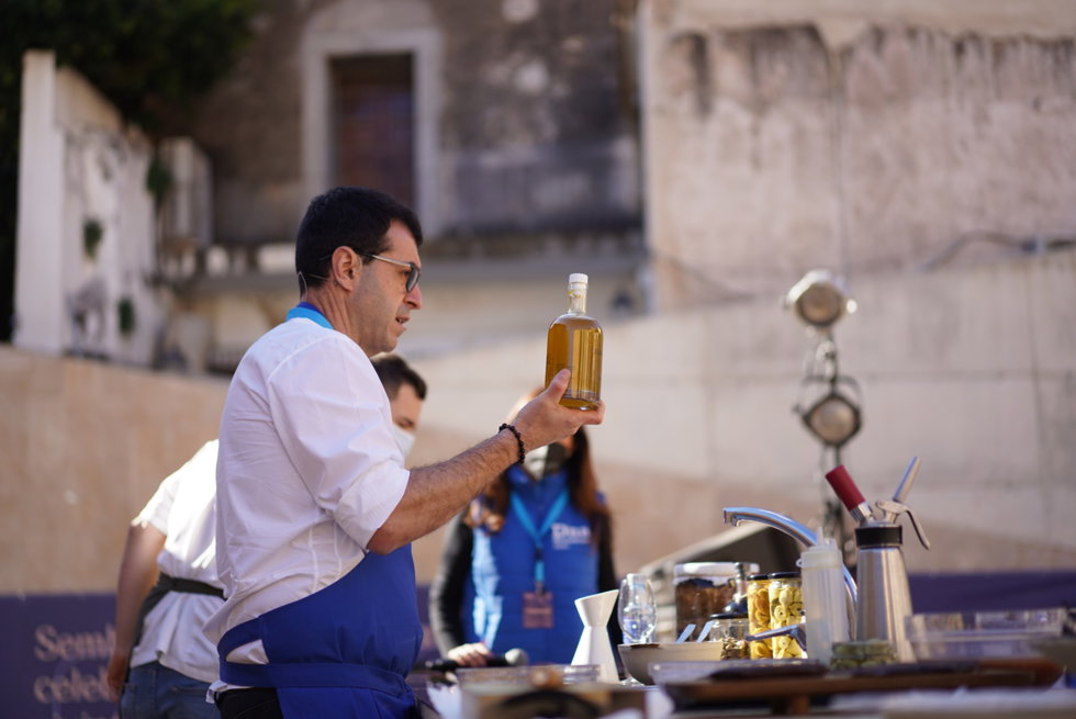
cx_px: 538
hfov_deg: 36.2
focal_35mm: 55
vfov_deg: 24.7
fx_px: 1645
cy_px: 360
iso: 100
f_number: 1.8
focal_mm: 55
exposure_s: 1/1250
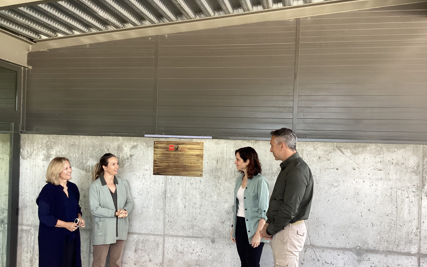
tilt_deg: +1.5
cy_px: 150
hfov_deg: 58.1
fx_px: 384
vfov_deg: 38.3
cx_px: 214
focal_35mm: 33
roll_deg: -1.6
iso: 100
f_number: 2.4
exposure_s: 1/100
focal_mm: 3.3
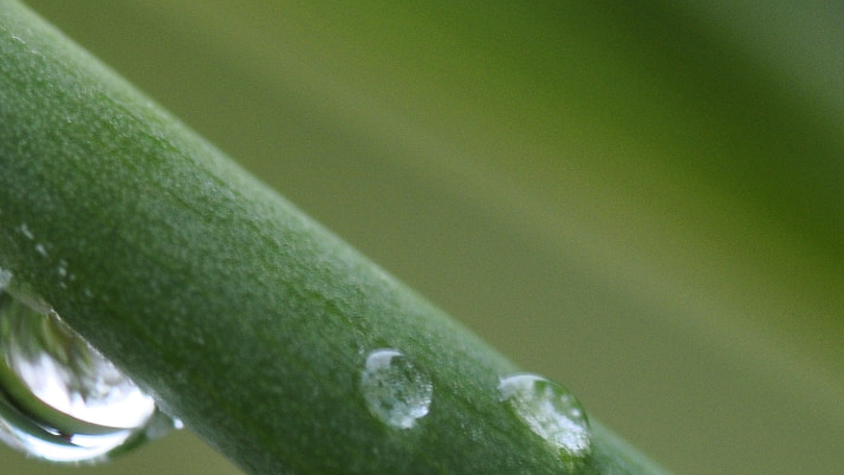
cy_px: 588
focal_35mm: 472
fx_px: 10577
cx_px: 587
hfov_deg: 4.6
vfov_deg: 2.6
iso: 400
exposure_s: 1/60
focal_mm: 105
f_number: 11
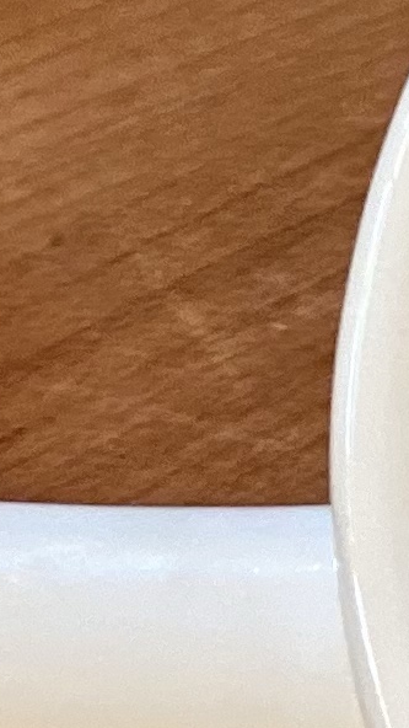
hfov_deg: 3.0
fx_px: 7442
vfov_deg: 5.6
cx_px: 1790
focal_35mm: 386
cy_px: 320
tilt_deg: -51.2
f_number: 2
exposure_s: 1/40
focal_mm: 6
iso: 160
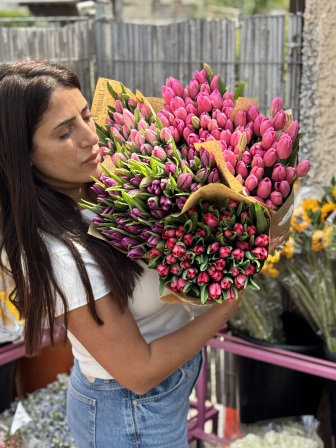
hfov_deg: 30.3
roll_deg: +0.8
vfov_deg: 39.7
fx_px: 621
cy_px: 224
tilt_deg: -18.3
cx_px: 168
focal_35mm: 48
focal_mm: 6.76
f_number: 1.78
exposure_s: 1/1984
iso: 64
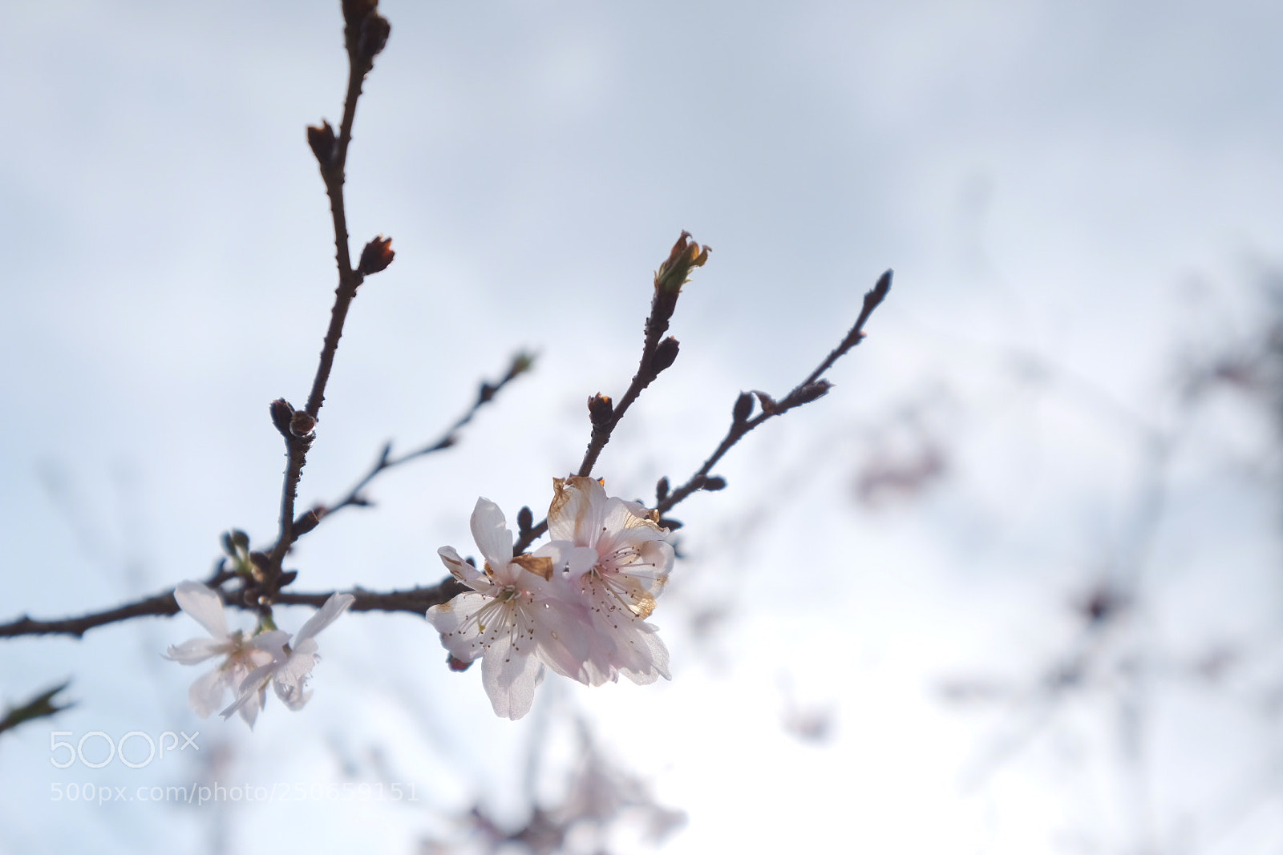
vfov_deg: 40.0
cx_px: 642
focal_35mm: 33
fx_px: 1176
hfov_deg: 57.2
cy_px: 428
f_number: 4
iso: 400
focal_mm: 21.9
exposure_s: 1/2000
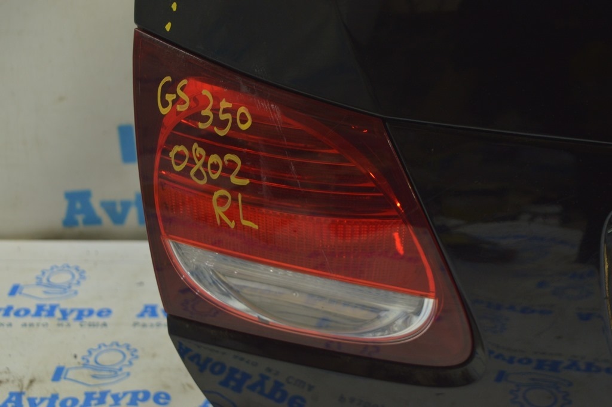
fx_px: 1070
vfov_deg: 21.5
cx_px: 306
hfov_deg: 31.9
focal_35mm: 63
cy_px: 204
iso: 400
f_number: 5.6
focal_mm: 42
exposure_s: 1/20
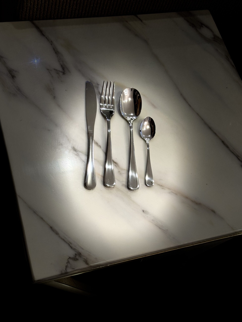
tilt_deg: -60.3
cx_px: 121
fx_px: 447
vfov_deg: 39.7
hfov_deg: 30.3
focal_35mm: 48
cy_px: 161
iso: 125
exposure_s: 1/60
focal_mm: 6.86
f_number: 1.78
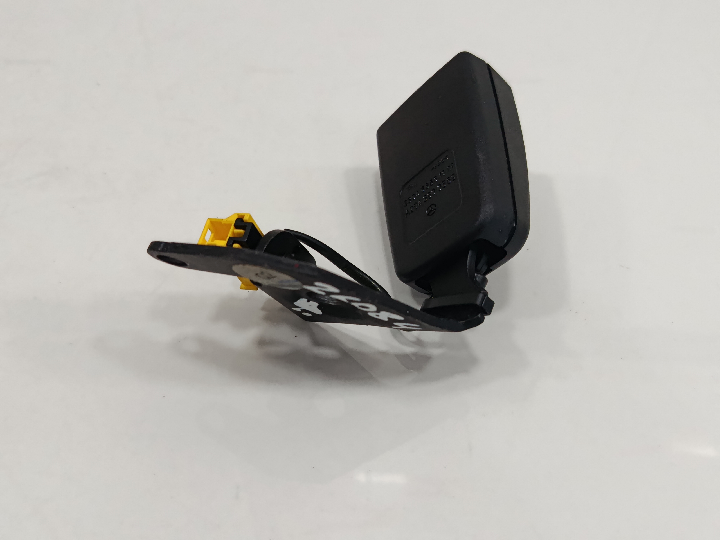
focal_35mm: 30
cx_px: 360
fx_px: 624
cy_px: 270
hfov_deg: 60.0
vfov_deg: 46.8
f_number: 1.7
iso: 845
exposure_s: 1/100
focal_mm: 5.24
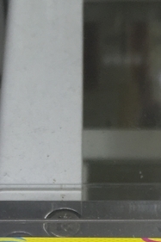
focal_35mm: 129
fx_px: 866
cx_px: 90
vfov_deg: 15.1
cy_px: 322
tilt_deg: -51.8
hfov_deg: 10.6
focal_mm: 4.15
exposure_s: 1/120
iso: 32
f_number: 2.2
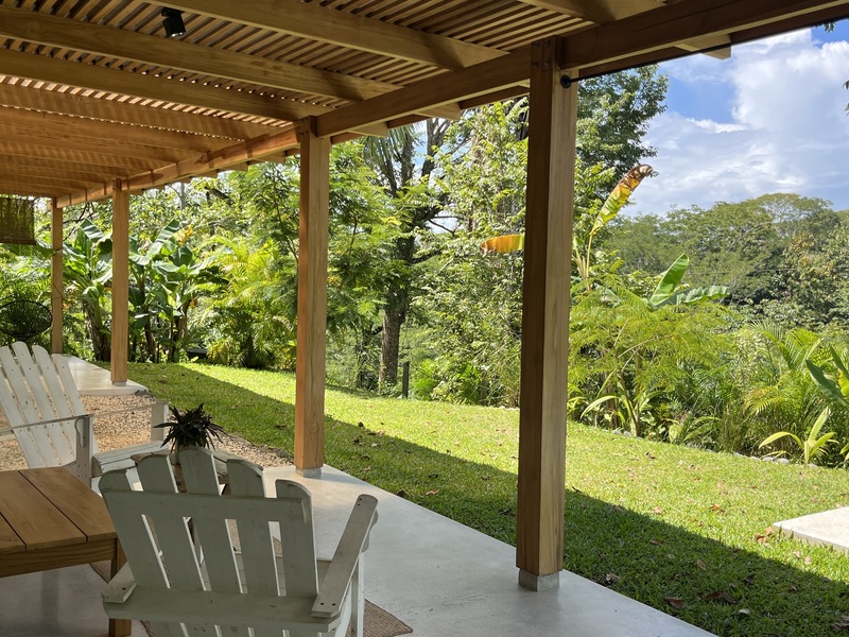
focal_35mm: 26
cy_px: 318
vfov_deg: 53.1
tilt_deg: -2.8
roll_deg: -1.2
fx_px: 638
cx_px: 424
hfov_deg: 67.3
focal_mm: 5.1
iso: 50
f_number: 1.6
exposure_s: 1/1129
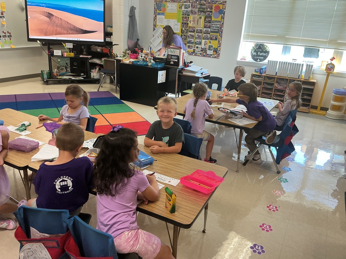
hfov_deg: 61.7
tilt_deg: -20.3
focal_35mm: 29
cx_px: 173
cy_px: 130
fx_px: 290
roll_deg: -4.0
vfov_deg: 48.2
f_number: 1.8
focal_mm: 3
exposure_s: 1/60
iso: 100
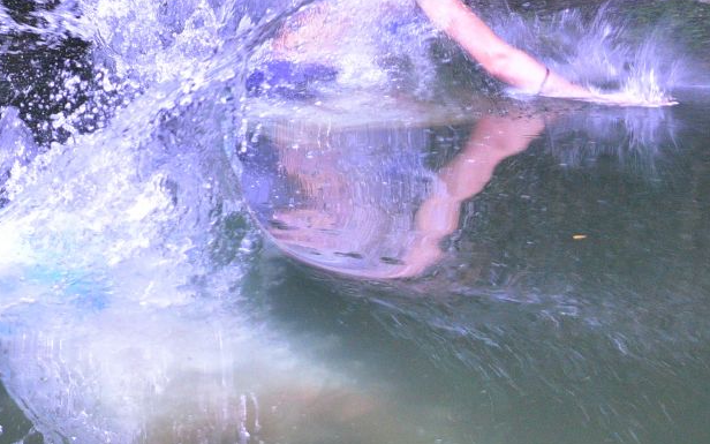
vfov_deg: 7.8
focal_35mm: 165
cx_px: 9
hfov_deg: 12.5
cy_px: -232
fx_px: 3193
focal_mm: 52
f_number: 5
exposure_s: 1/320
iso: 3200
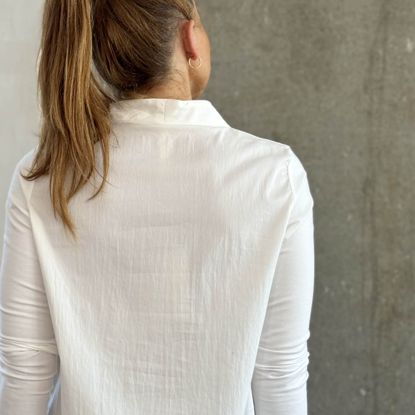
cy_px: 261
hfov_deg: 22.4
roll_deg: +0.0
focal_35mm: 77
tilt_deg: -4.3
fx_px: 1044
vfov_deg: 22.4
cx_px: 164
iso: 50
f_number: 1.78
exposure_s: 1/100
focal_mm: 6.76
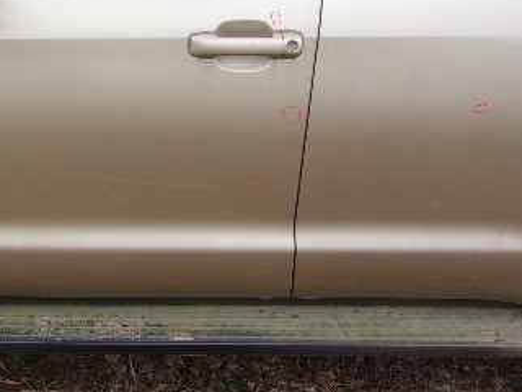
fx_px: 814
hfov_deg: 33.8
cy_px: 41
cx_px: 64
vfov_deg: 26.2
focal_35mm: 54
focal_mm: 4.9
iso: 80
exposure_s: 1/170
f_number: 3
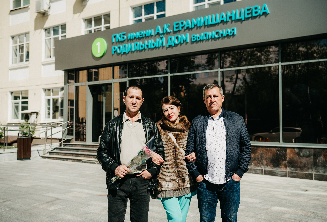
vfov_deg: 32.6
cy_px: 108
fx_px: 380
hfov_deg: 46.6
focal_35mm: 42
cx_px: 159
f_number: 3.5
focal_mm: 38
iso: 100
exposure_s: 1/1250
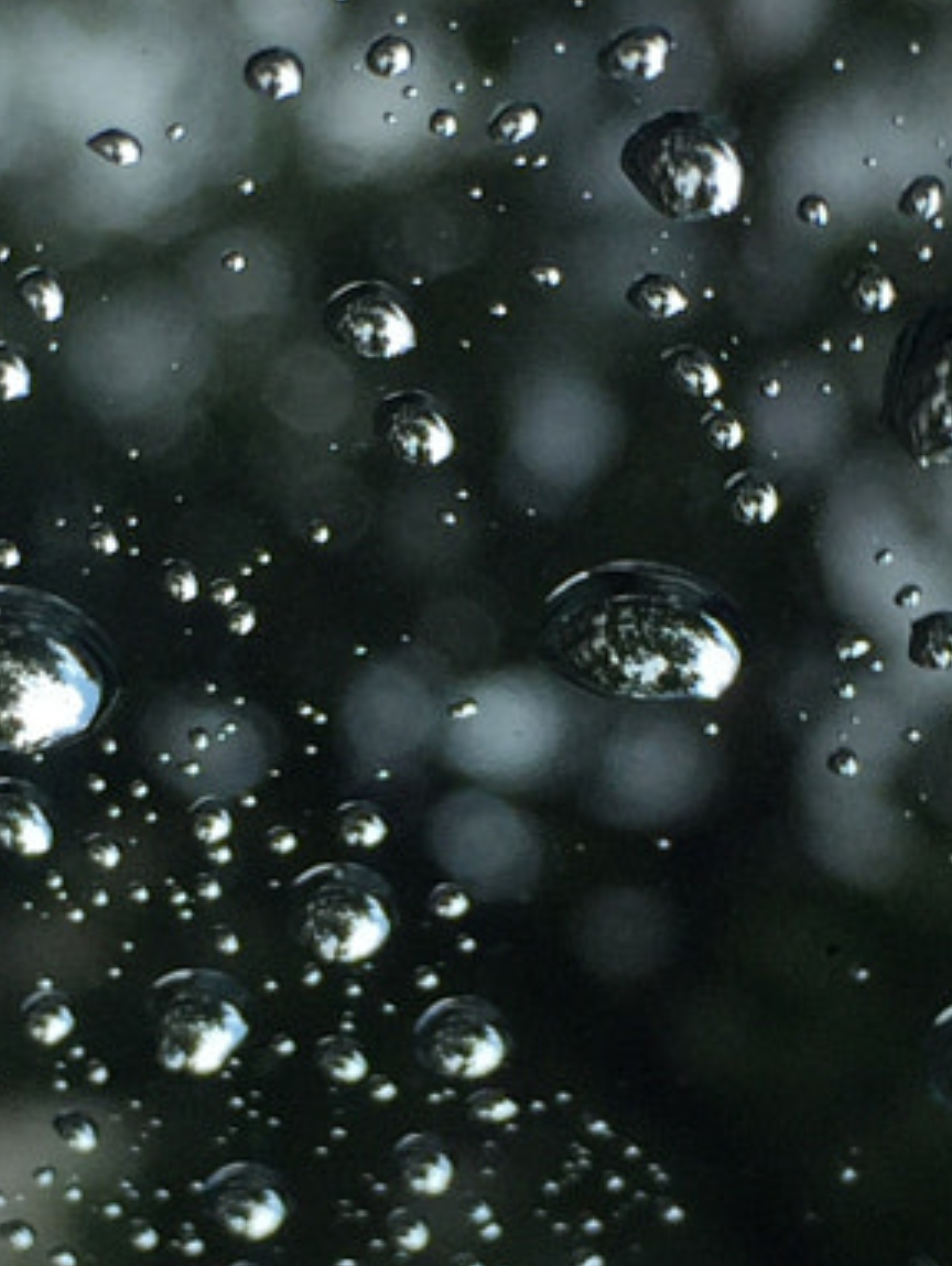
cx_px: 380
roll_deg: +0.1
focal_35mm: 121
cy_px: 697
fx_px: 4430
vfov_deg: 16.3
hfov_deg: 12.3
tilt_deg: +16.8
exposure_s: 1/1464
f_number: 2.2
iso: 32
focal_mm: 4.15
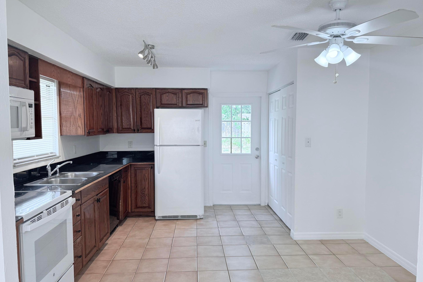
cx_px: 212
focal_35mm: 25
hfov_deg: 71.5
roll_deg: +0.0
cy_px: 146
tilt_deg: -2.7
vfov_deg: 51.3
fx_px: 294
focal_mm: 6.76
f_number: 1.78
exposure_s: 1/326
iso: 100
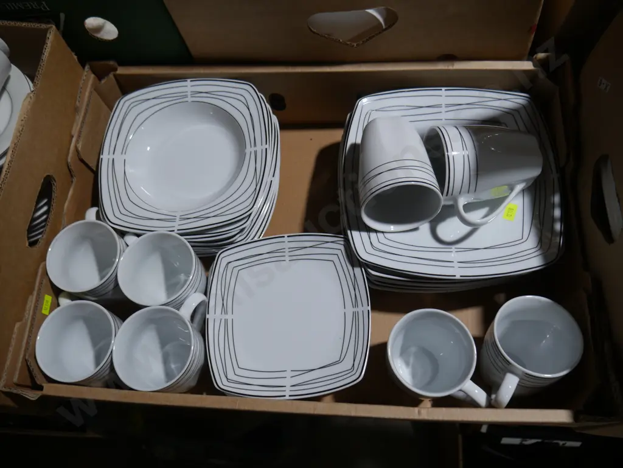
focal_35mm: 28
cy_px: 234
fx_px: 504
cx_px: 312
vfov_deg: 49.8
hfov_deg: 63.4
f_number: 3.5
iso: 200
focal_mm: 14
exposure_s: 1/125
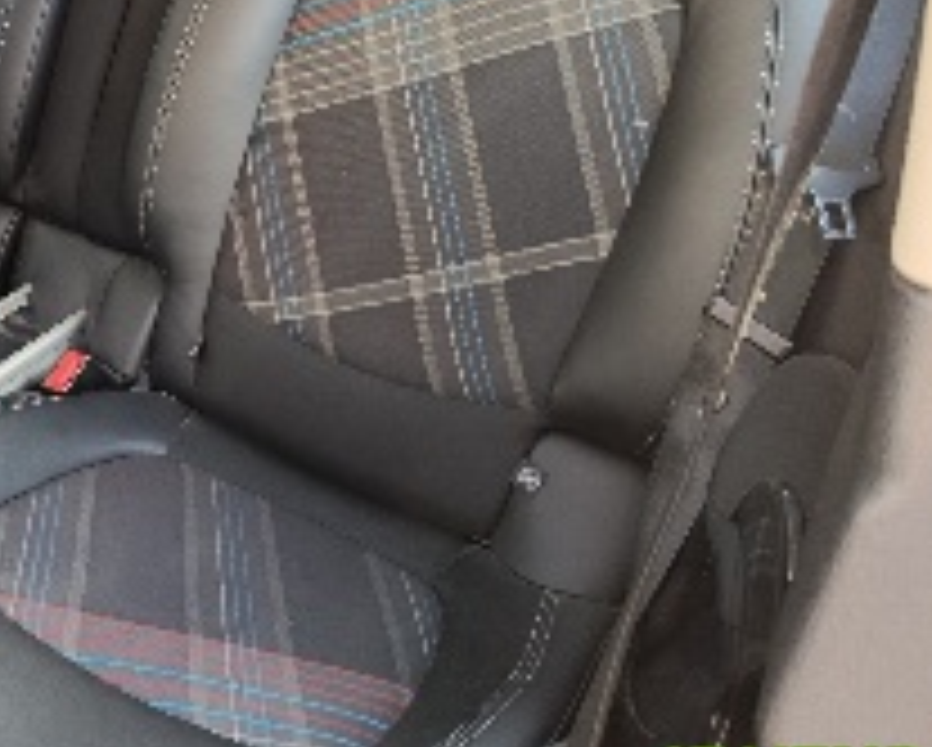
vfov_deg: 31.7
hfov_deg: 36.6
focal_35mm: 47
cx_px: 63
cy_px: 216
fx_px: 1298
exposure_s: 1/100
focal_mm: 5.24
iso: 518
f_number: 1.7
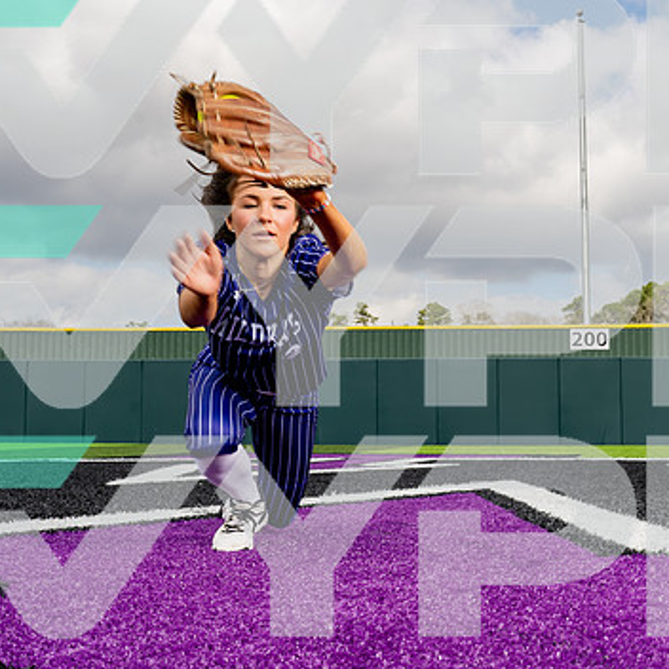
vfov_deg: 33.4
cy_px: 307
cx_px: 388
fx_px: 1115
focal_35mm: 51
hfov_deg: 33.3
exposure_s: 1/250
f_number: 9
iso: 100
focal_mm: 35
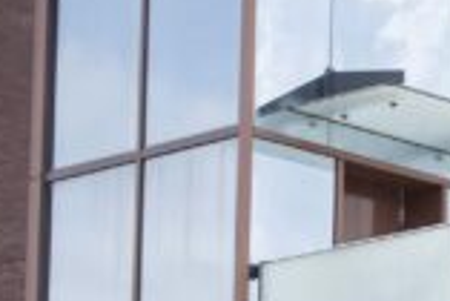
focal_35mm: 215
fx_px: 2690
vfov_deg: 6.2
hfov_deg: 8.7
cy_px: 592
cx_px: 1081
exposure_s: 1/100
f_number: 8
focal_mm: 33
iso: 100
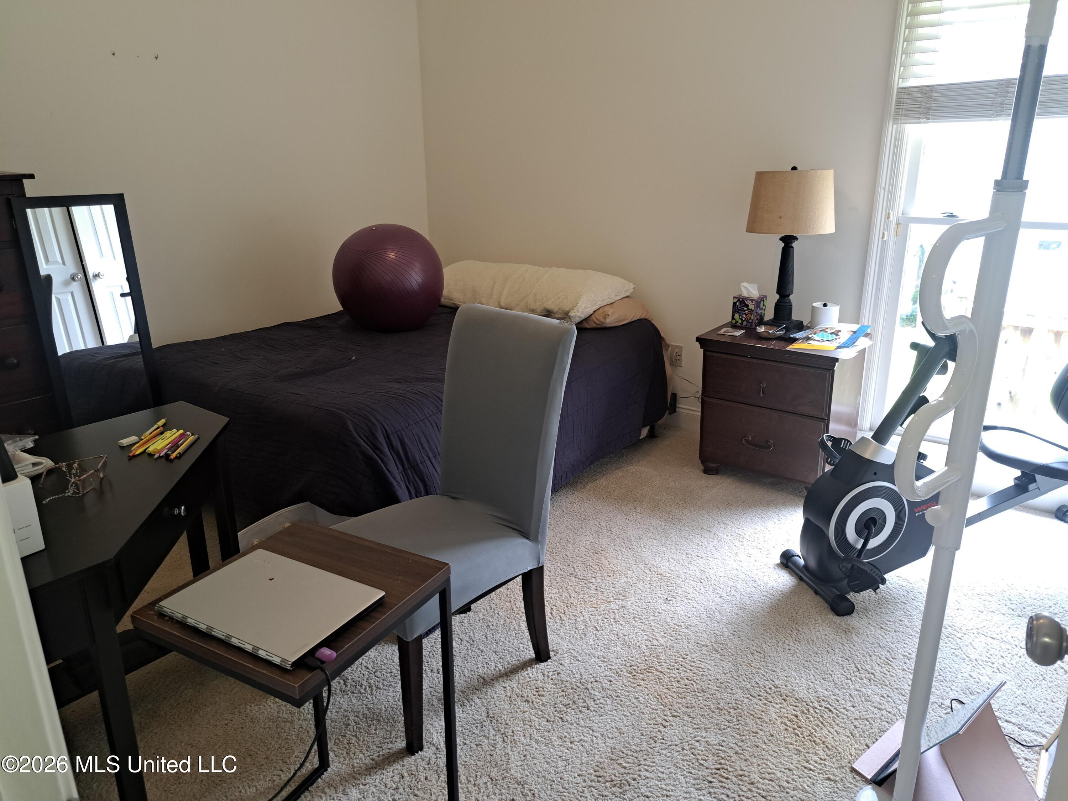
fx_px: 740
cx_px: 534
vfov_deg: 56.8
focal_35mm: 24
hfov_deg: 71.6
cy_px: 400
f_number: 1.8
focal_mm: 5.23
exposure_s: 1/60
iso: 100
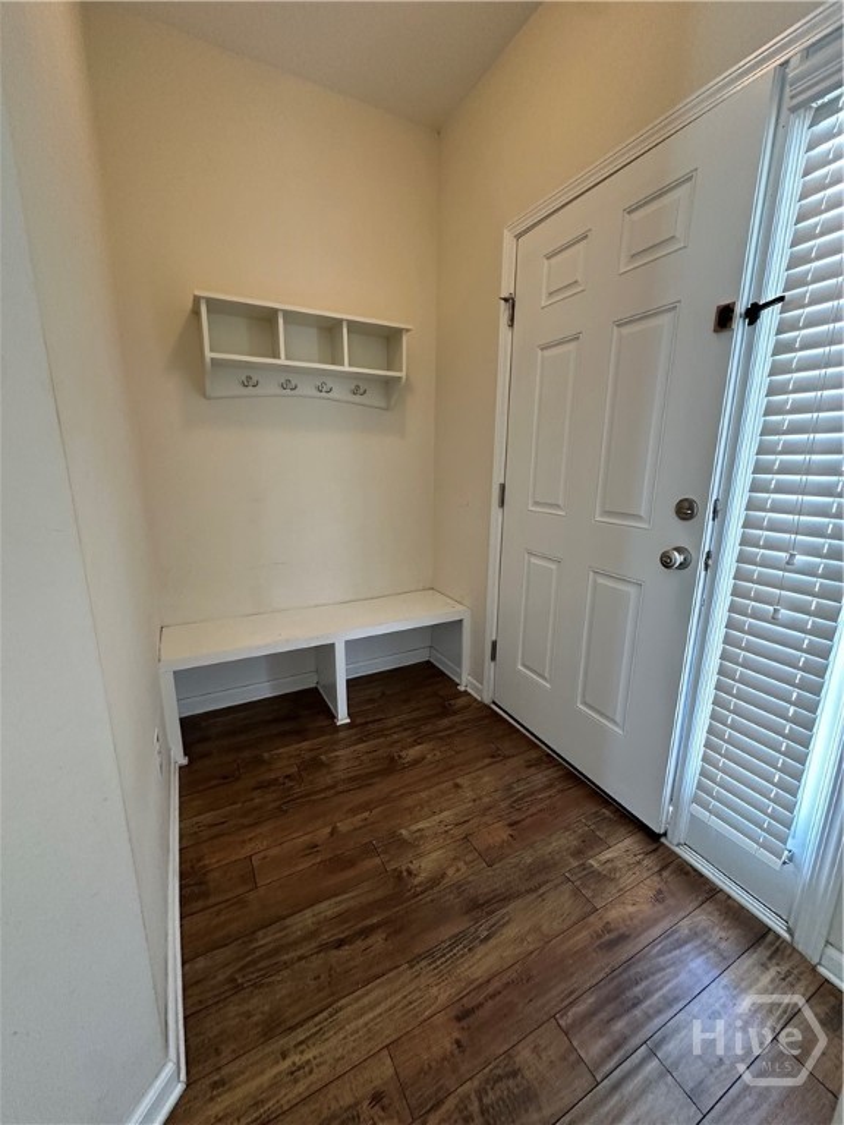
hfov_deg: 85.7
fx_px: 455
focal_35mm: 14
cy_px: 562
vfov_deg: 102.1
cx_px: 422
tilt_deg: -12.7
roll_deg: -1.1
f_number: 2.2
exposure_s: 1/60
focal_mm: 2.22
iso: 400
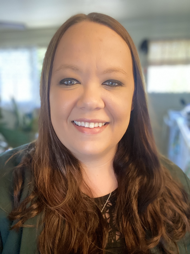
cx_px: 95
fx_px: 220
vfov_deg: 60.0
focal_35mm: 30
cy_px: 127
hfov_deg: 46.8
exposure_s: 1/30
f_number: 2.2
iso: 320
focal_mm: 2.71
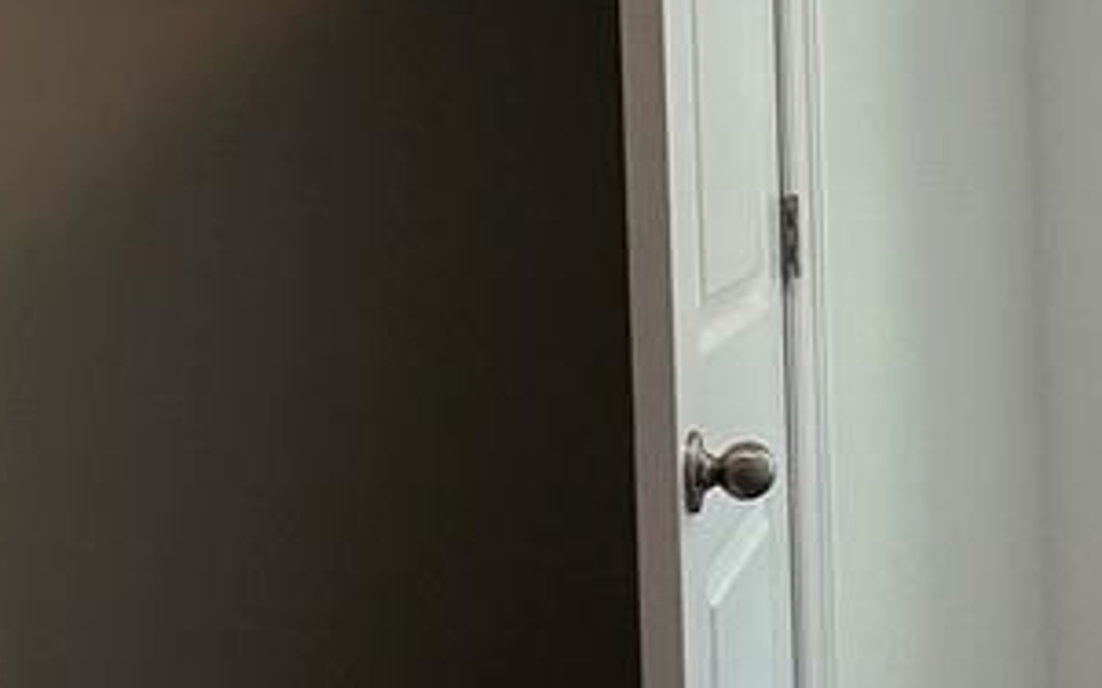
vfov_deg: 16.4
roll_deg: +1.1
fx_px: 2372
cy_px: 161
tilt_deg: -0.3
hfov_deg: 24.6
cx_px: 1179
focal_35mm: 79
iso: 50
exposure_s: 1/120
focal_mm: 2.22
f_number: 2.2
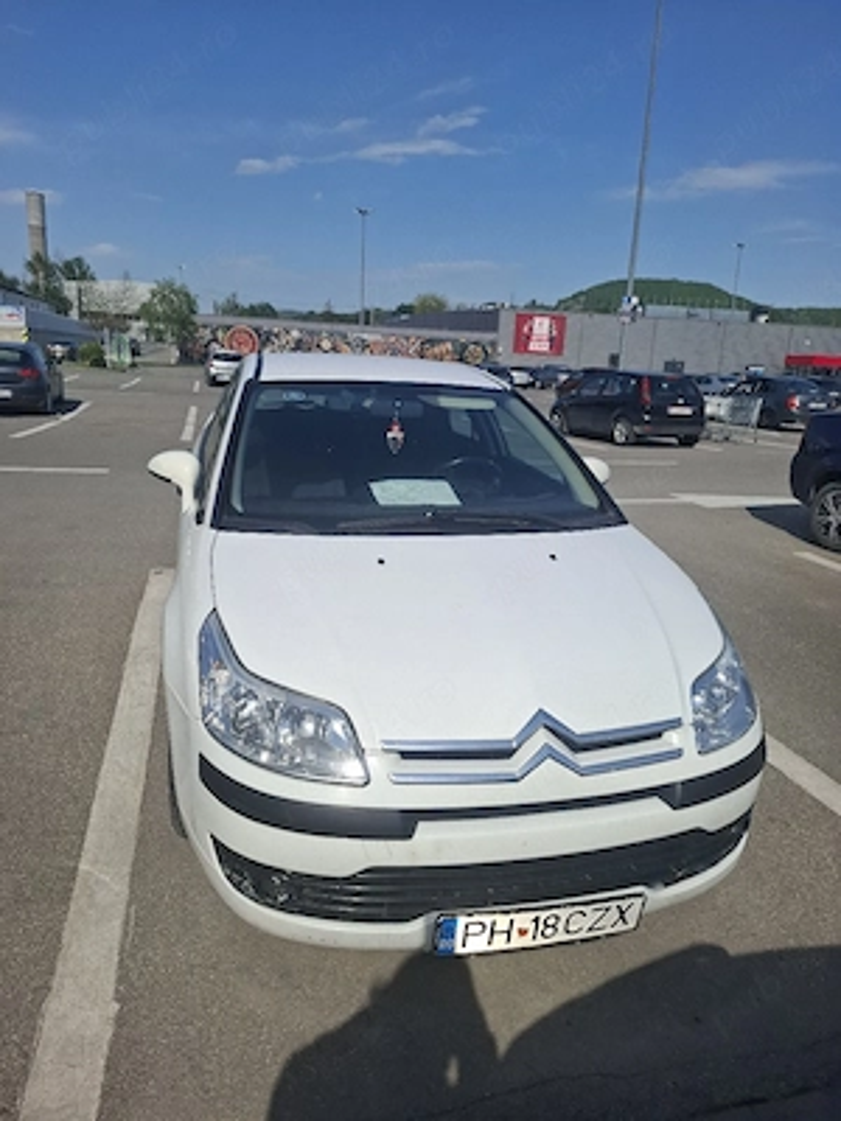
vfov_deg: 73.9
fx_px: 745
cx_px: 420
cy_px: 560
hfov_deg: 58.9
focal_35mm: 23
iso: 50
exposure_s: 1/3333
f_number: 1.8
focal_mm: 5.54
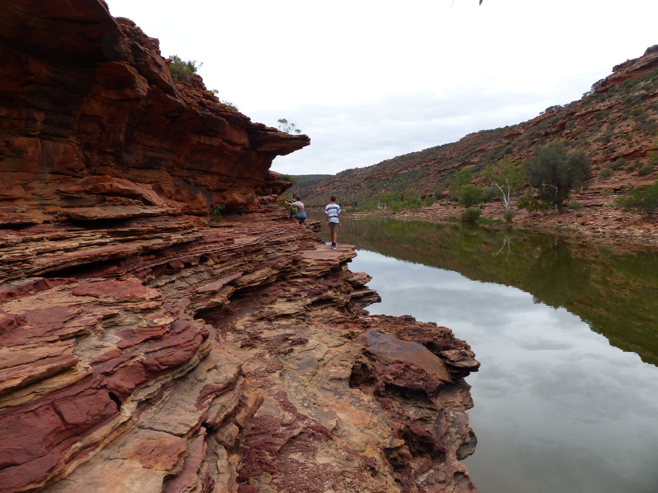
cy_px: 246
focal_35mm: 25
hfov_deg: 69.4
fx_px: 475
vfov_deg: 54.9
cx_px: 329
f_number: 4
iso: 100
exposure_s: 1/320
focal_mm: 4.5
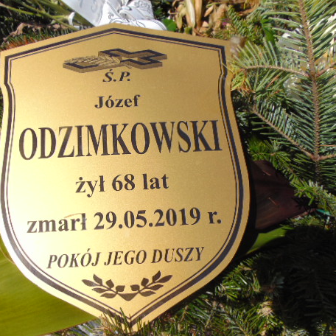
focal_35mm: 31
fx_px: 340
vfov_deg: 52.5
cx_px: 122
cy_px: 175
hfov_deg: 51.9
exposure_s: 1/320
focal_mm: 4.5
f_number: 7.7
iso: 80
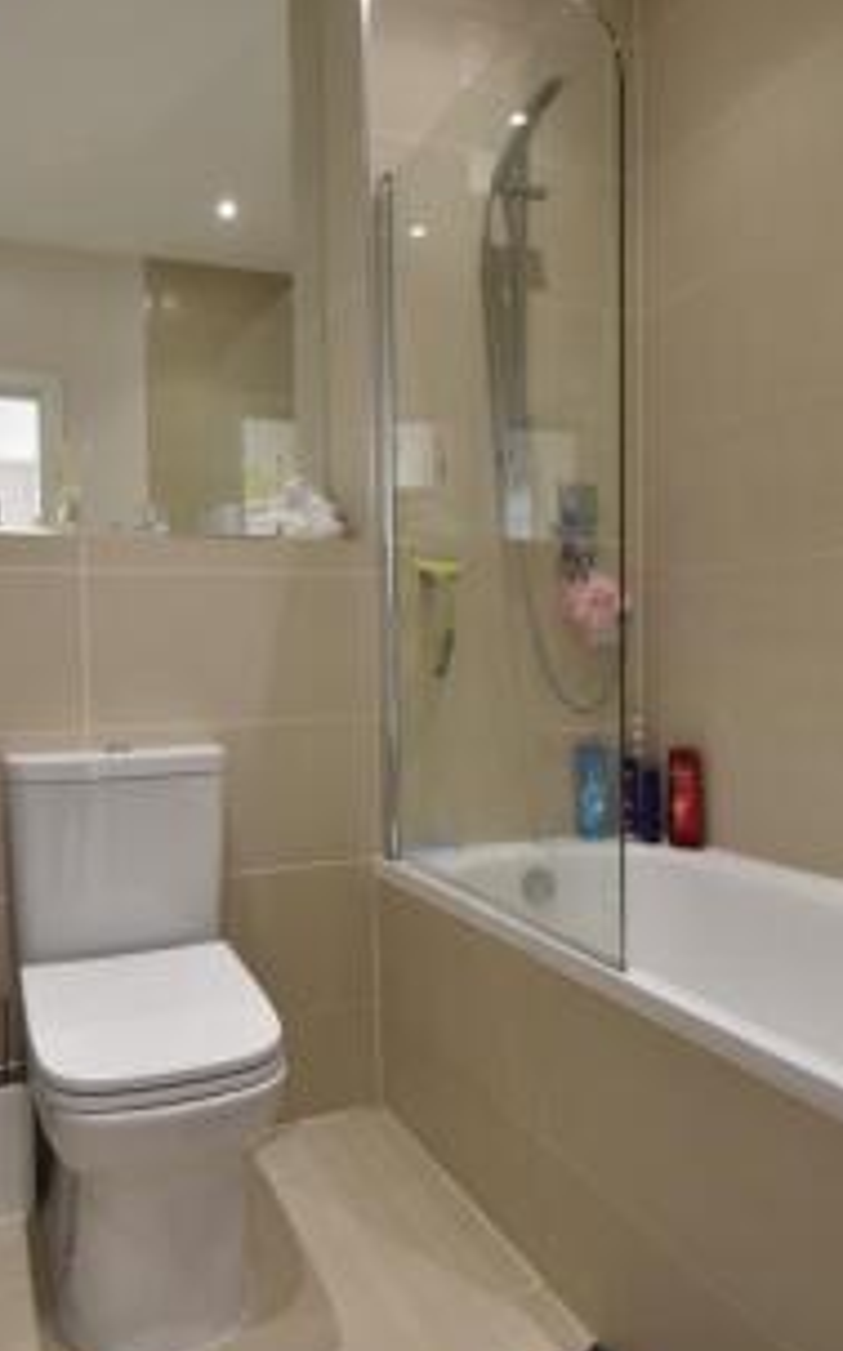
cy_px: 693
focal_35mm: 24
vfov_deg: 74.8
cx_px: 303
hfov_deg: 50.4
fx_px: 883
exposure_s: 1/15
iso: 450
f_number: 8
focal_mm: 10
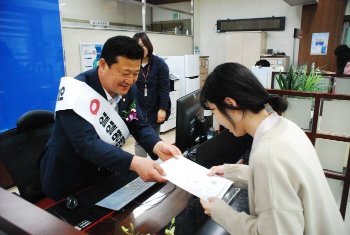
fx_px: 263
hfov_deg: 67.3
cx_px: 175
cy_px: 118
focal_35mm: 27
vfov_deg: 48.1
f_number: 7.1
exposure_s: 1/60
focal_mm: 18
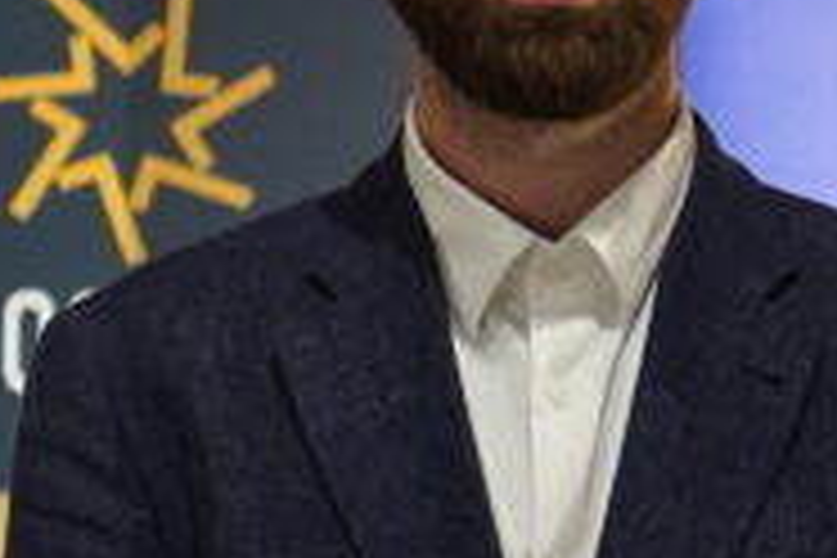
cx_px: 1994
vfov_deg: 3.4
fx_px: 9323
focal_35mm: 401
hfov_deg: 5.0
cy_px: 529
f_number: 2.8
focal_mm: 49
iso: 1600
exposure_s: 1/125
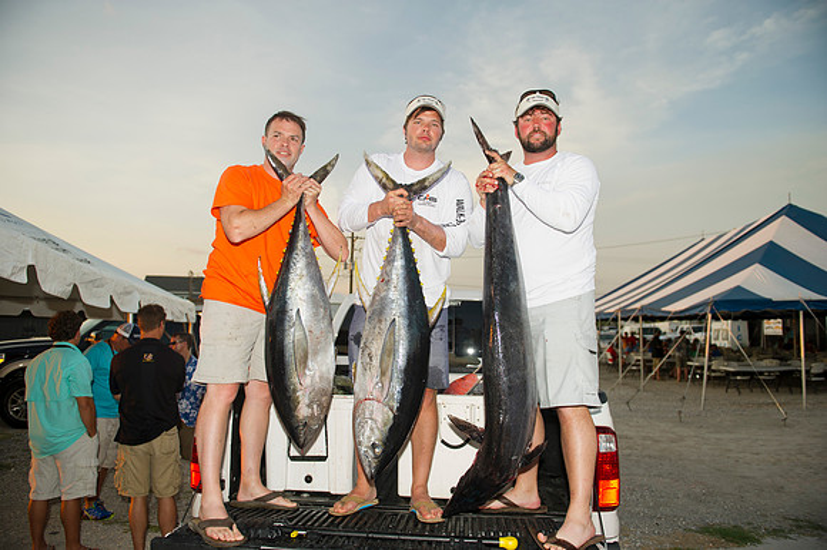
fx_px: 551
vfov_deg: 53.1
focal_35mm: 24
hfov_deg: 73.8
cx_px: 414
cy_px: 275
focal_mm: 24
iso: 125
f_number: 3.2
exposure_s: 1/250
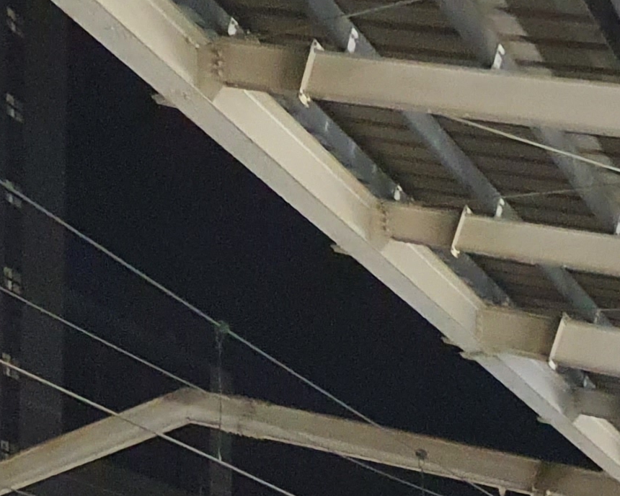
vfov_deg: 12.4
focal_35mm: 119
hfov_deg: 14.5
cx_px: -447
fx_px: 2184
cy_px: 706
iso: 500
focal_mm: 4.3
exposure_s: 1/50
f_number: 1.5
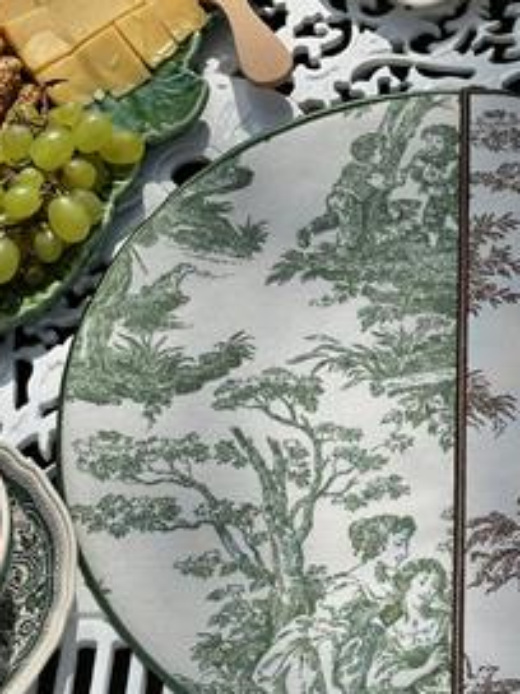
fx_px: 1883
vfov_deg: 20.8
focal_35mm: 94
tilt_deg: -54.3
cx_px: 459
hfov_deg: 15.6
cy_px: 292
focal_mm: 6.86
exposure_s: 1/8197
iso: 64
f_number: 1.78
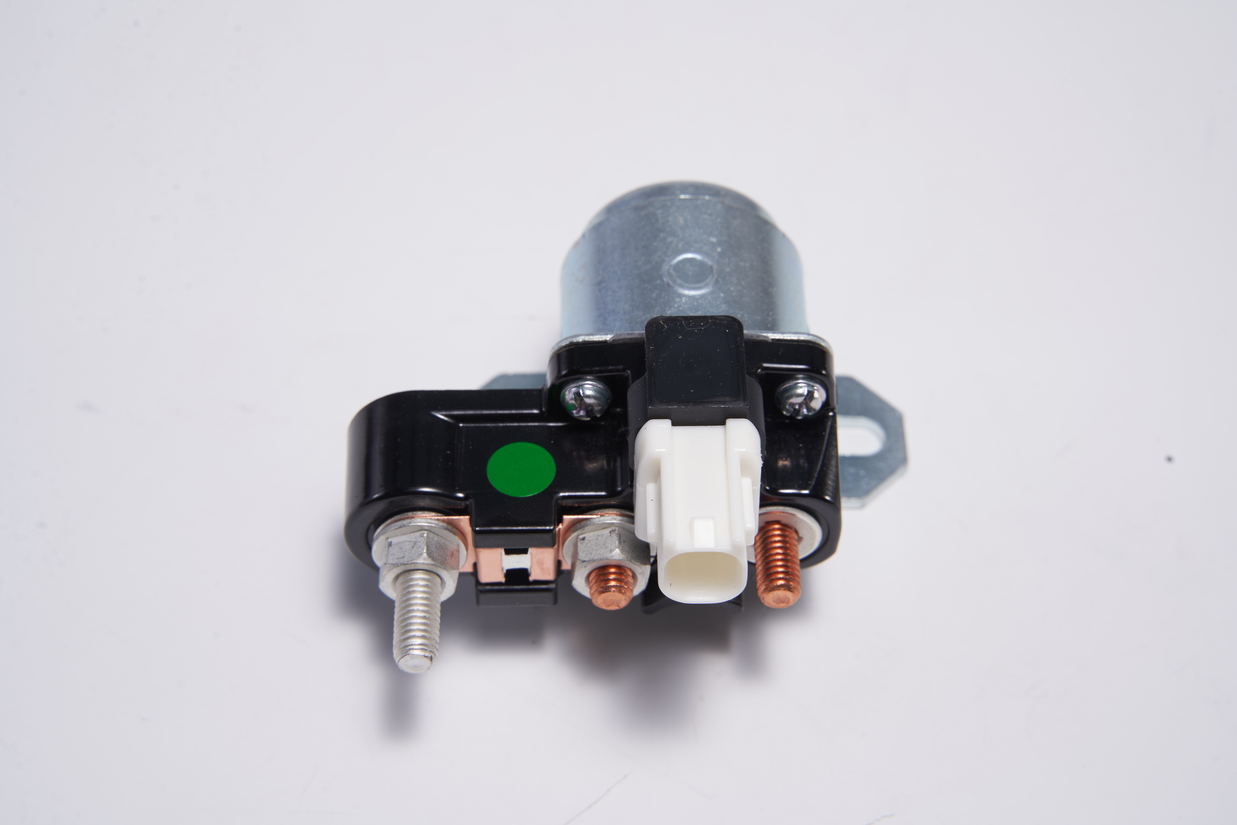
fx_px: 2577
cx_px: 618
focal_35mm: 75
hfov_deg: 27.0
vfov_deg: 18.2
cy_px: 412
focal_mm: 75
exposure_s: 1/60
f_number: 14
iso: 50
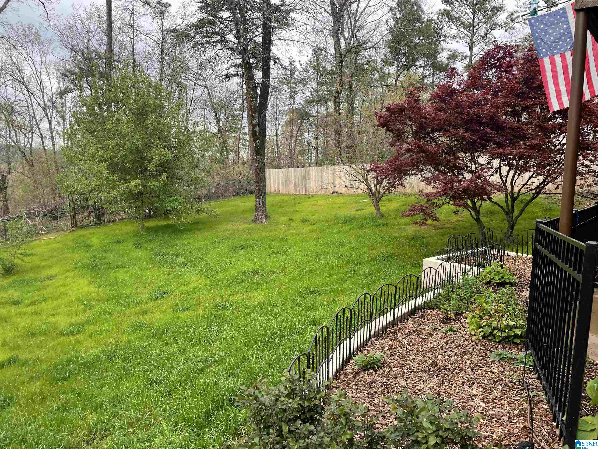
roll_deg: -1.5
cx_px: 299
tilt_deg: -6.4
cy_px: 224
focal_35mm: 26
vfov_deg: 53.1
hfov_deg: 67.3
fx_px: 449
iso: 32
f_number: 1.6
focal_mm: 4.2
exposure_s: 1/609
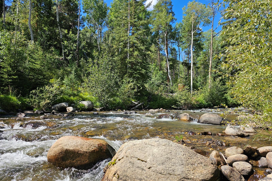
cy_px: 96
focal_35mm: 24
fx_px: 181
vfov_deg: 53.1
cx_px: 136
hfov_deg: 73.7
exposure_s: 1/407
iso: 10
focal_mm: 6.3
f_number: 1.7
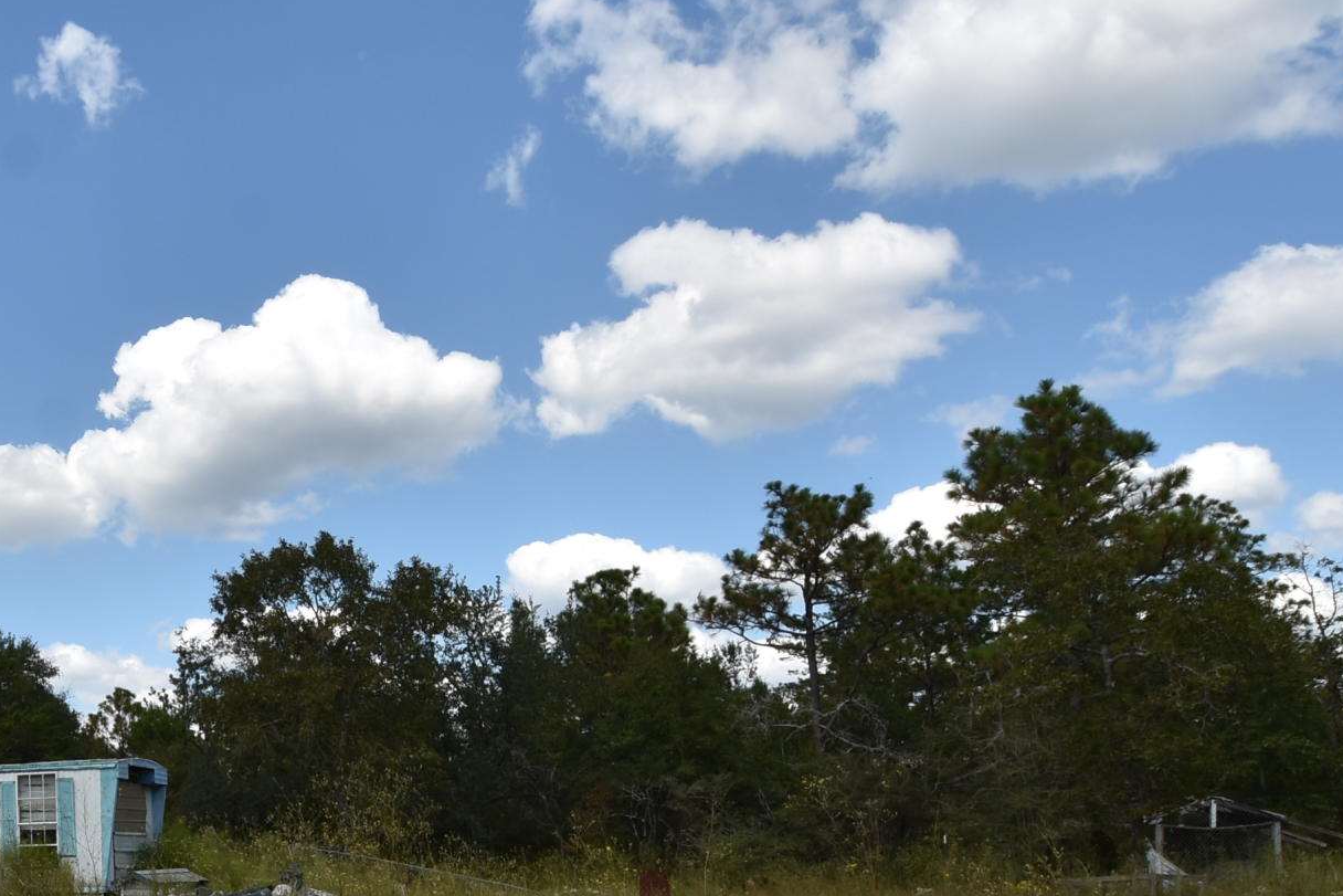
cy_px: 747
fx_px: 1380
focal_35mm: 37
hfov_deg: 45.4
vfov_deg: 34.6
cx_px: 62
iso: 100
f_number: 9
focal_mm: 10
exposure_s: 1/250
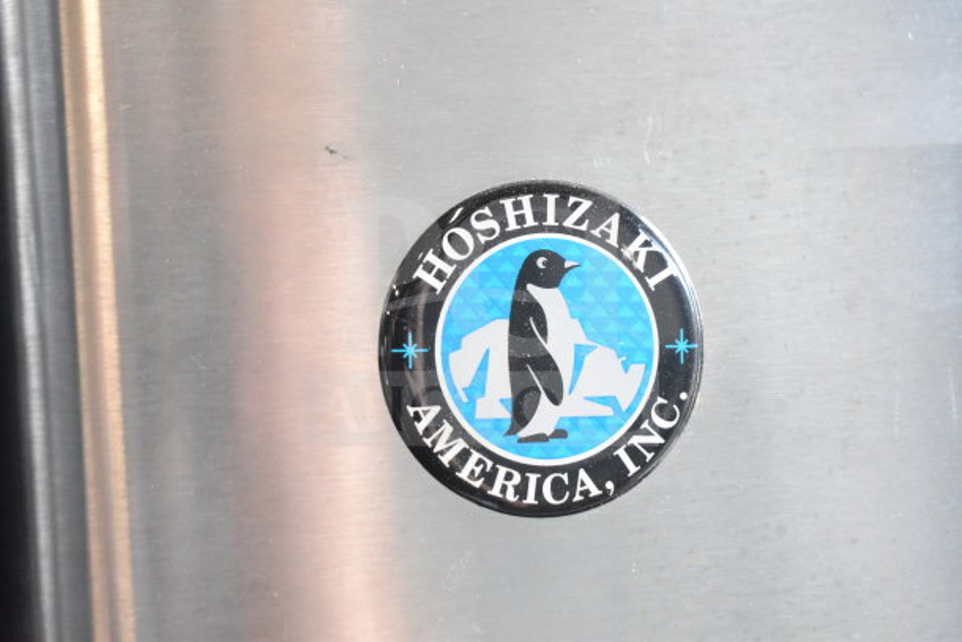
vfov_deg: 23.8
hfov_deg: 35.0
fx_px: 1523
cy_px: 321
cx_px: 481
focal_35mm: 57
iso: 6400
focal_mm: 38
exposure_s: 1/160
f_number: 6.3
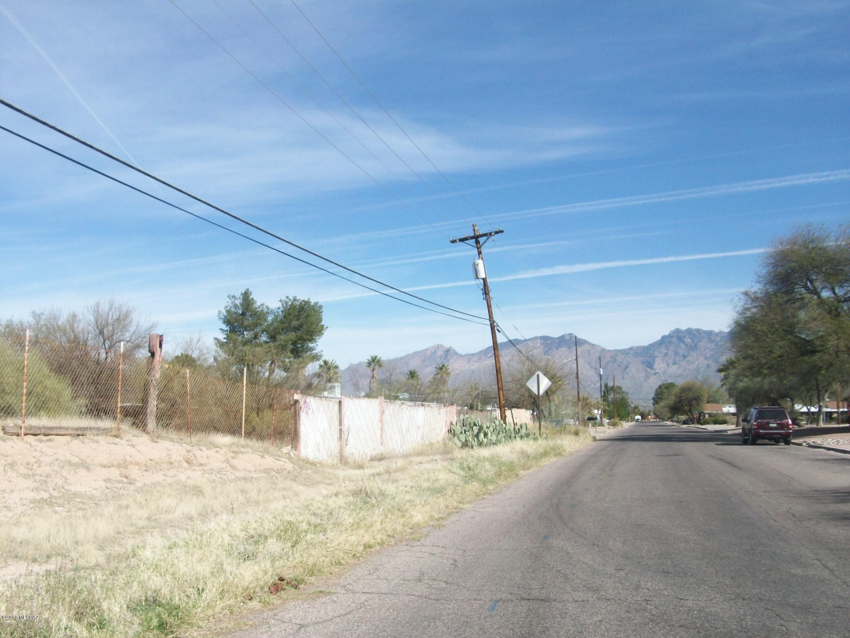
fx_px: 835
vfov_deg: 41.8
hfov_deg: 54.0
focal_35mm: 34
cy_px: 319
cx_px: 425
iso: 64
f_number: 5.5
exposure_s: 1/317
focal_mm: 5.7
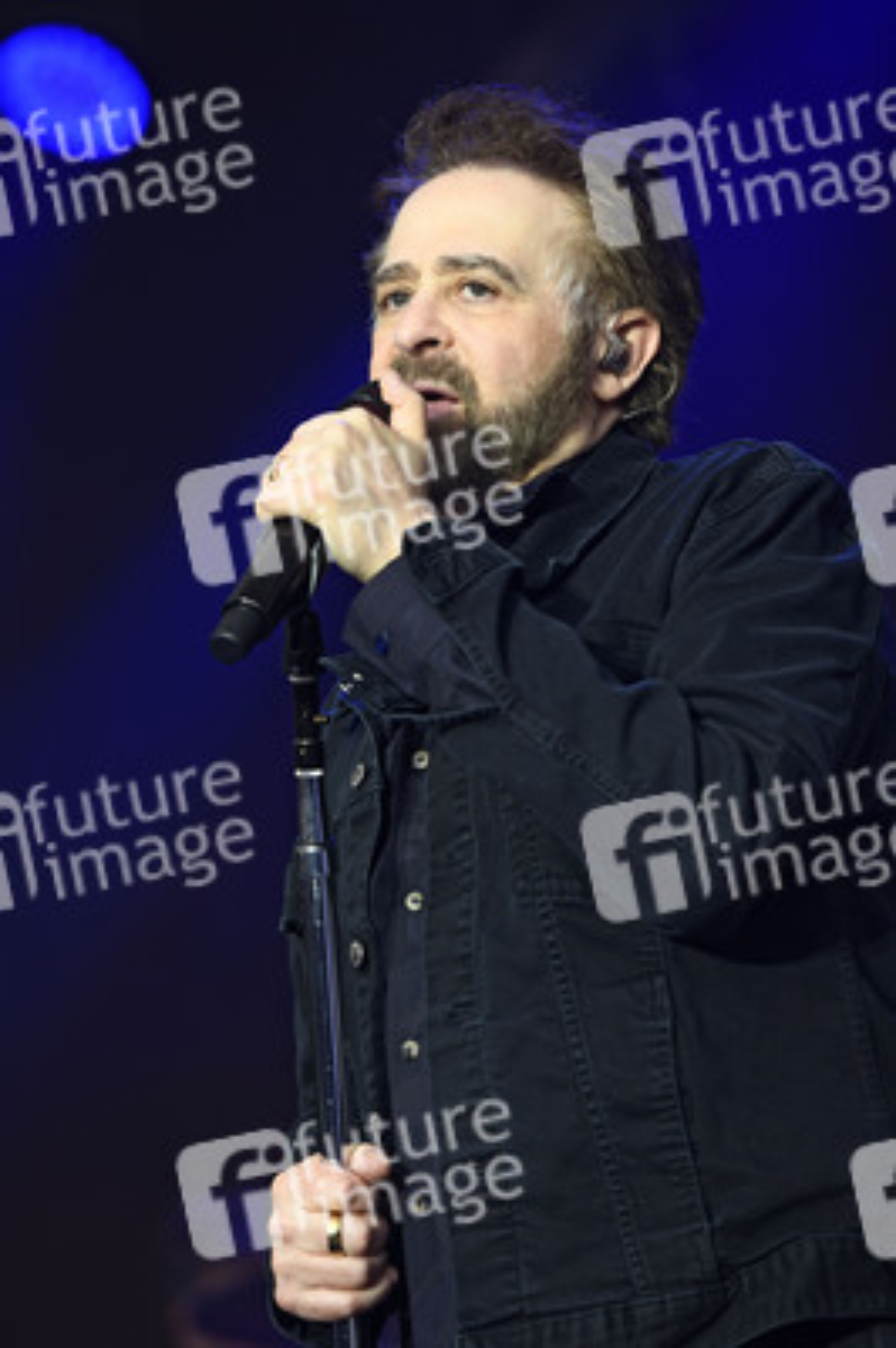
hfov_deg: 7.6
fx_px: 6731
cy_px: 674
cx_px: 448
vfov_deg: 11.4
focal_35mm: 180
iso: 800
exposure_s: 1/500
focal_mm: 180
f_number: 5
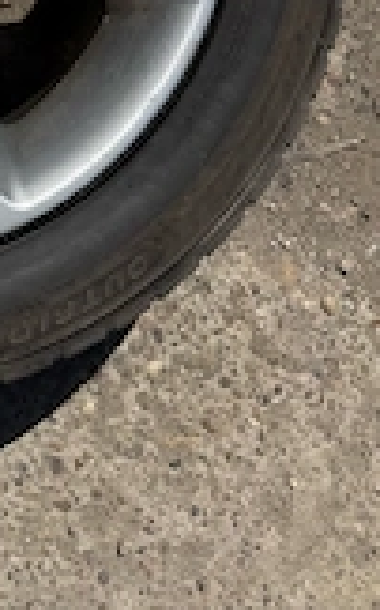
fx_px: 1046
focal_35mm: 63
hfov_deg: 18.7
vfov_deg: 28.0
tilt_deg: -81.2
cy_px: -139
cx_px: -147
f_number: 1.78
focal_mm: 6.76
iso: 100
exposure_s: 1/14286
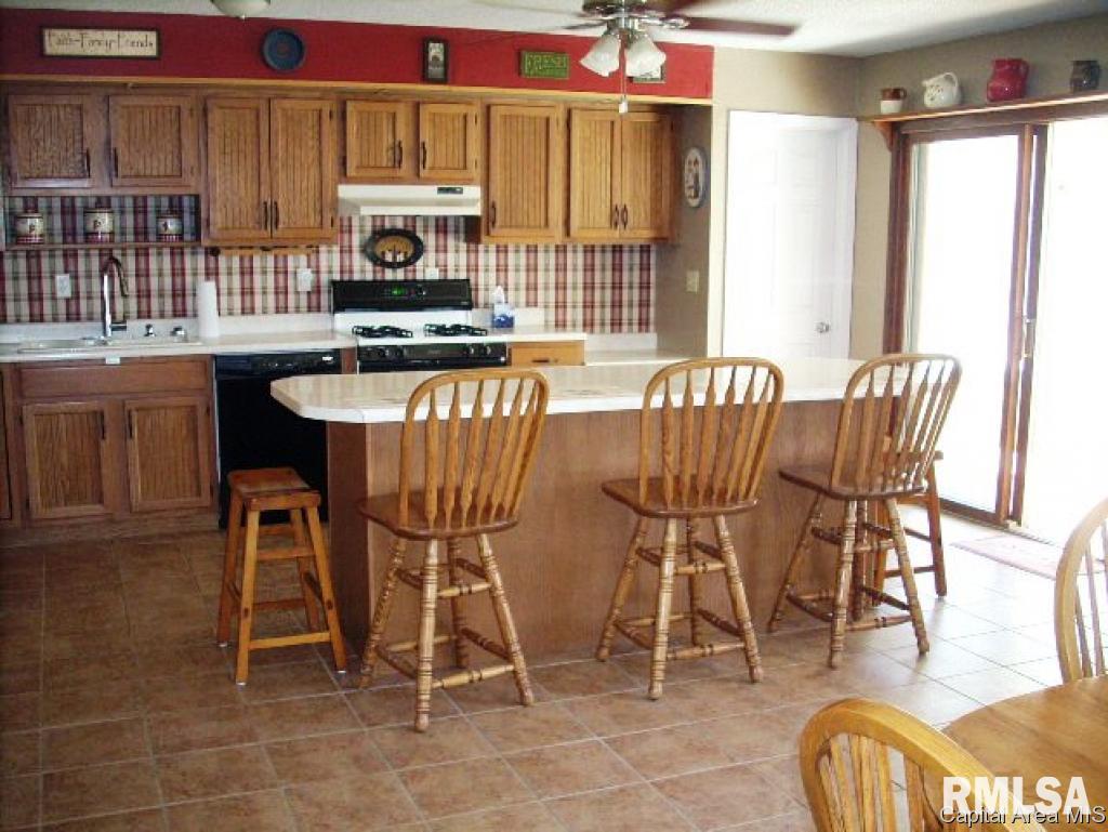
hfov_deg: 50.1
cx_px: 554
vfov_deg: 38.7
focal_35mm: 37
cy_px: 416
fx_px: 1185
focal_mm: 6.2
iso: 259
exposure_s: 1/30
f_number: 2.8
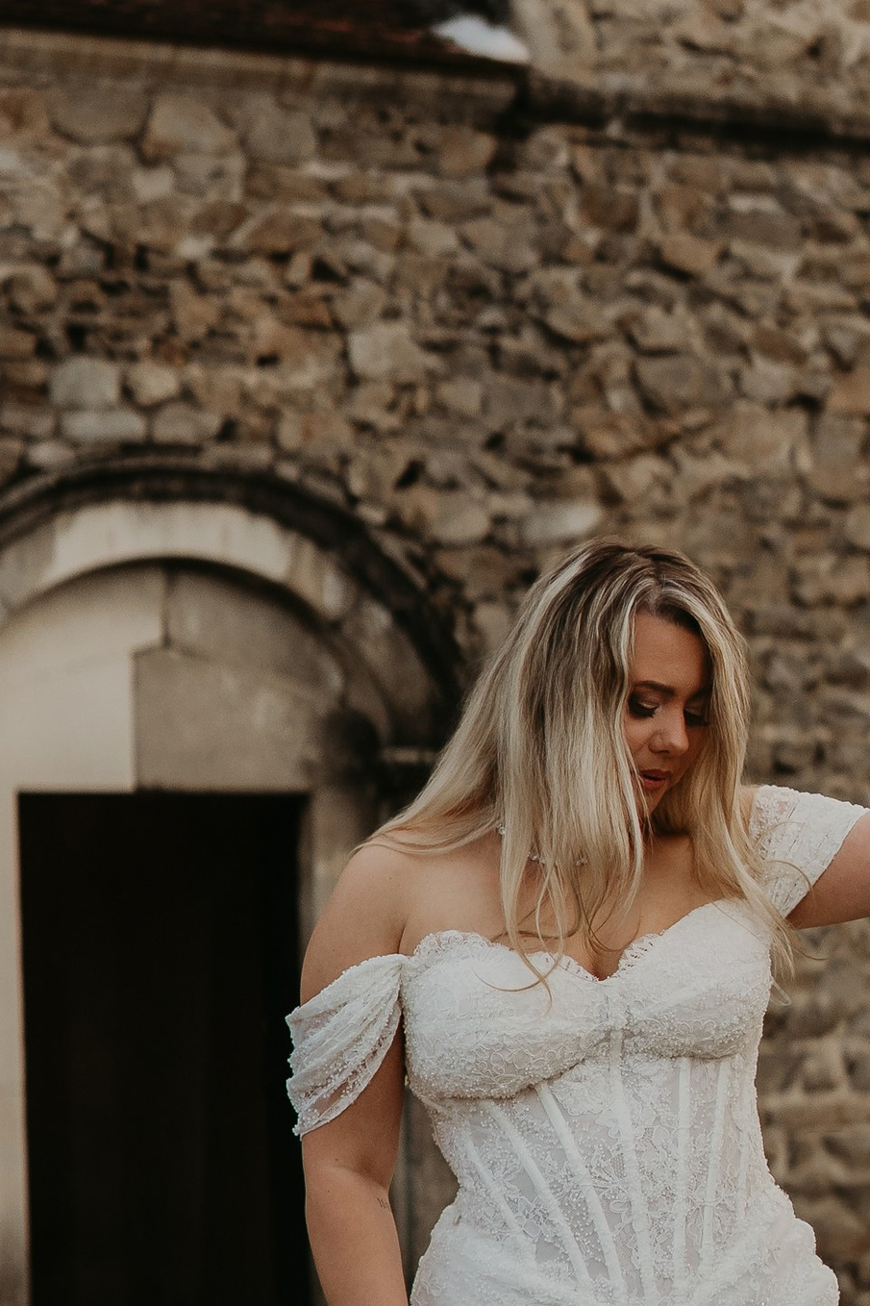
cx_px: 857
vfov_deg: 20.5
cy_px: 922
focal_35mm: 99
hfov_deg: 13.6
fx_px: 3589
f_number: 1.8
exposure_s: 1/4000
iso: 640
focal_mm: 35
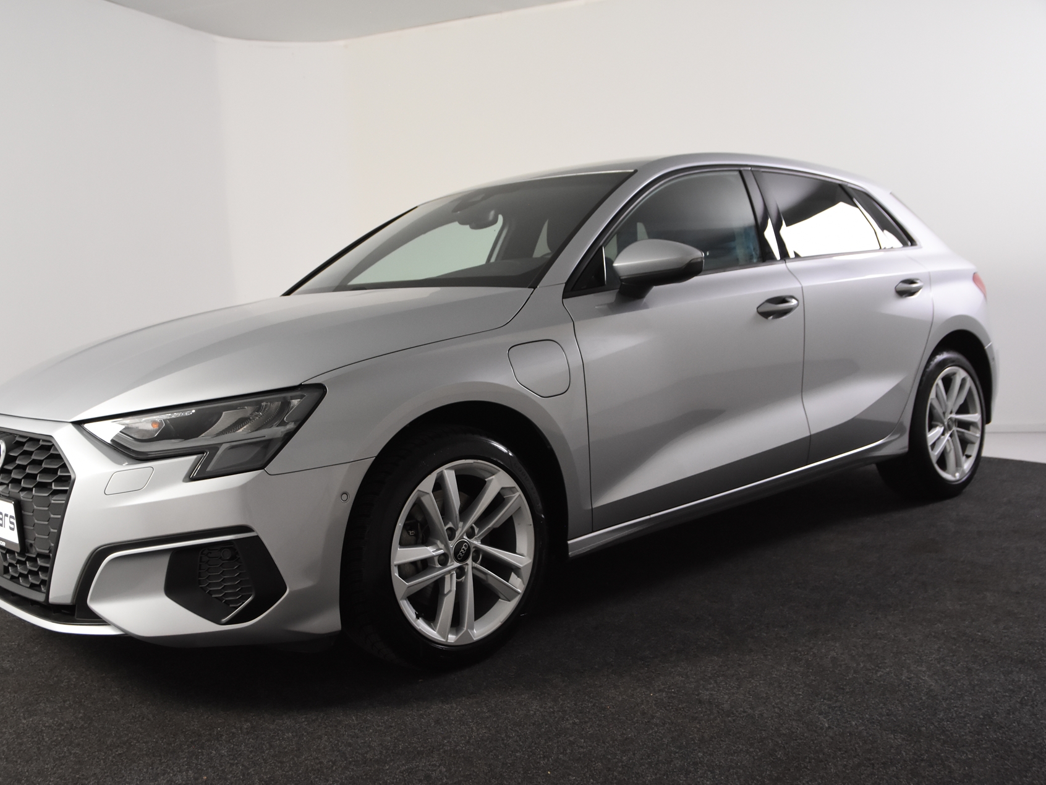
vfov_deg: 39.7
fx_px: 1088
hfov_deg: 51.3
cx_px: 469
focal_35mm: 36
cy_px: 392
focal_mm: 22
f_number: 5
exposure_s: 1/100
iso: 1600
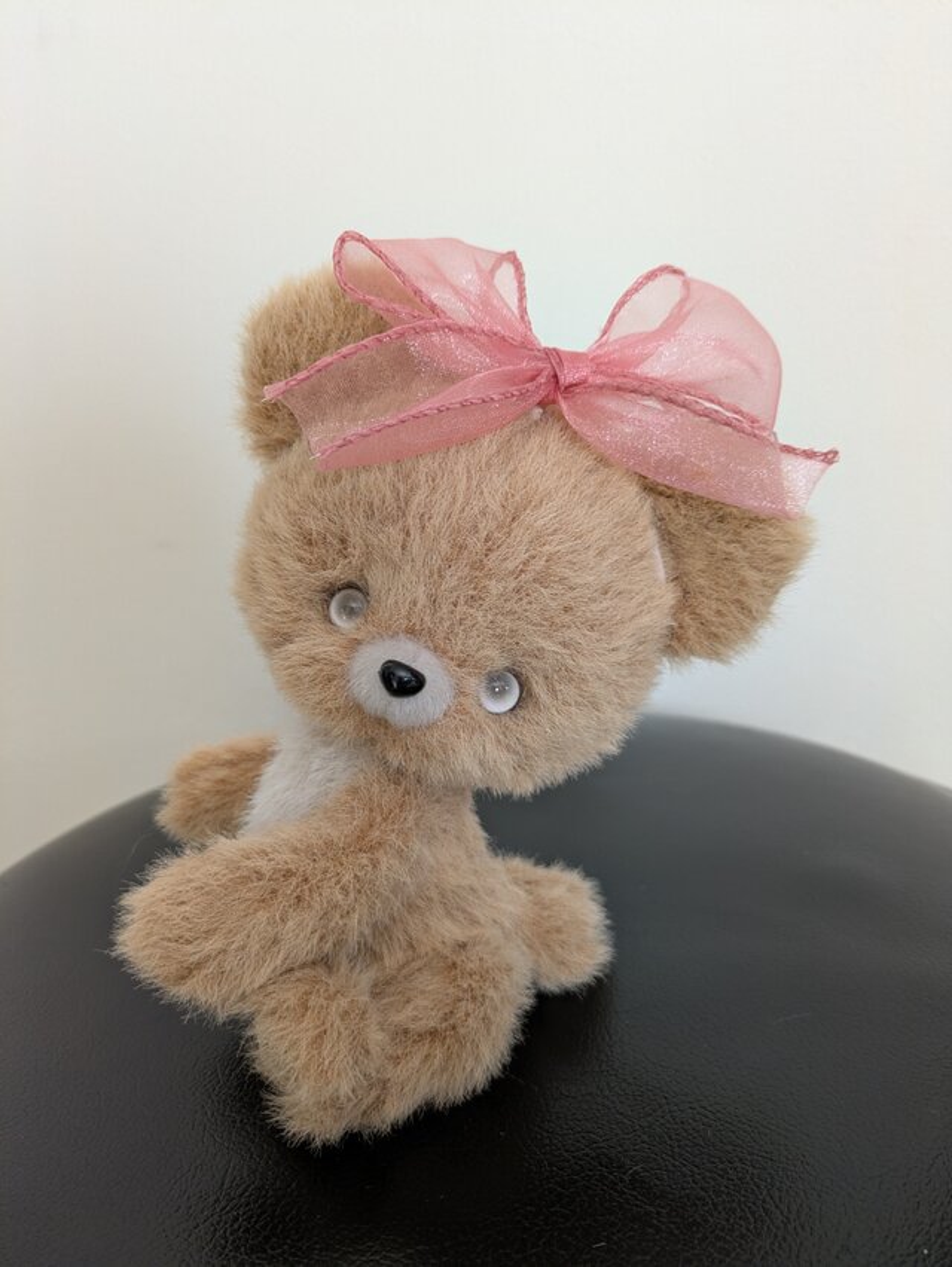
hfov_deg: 54.9
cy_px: 634
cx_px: 476
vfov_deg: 69.4
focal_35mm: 25
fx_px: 916
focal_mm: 5.43
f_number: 1.89
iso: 194
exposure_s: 1/33.3
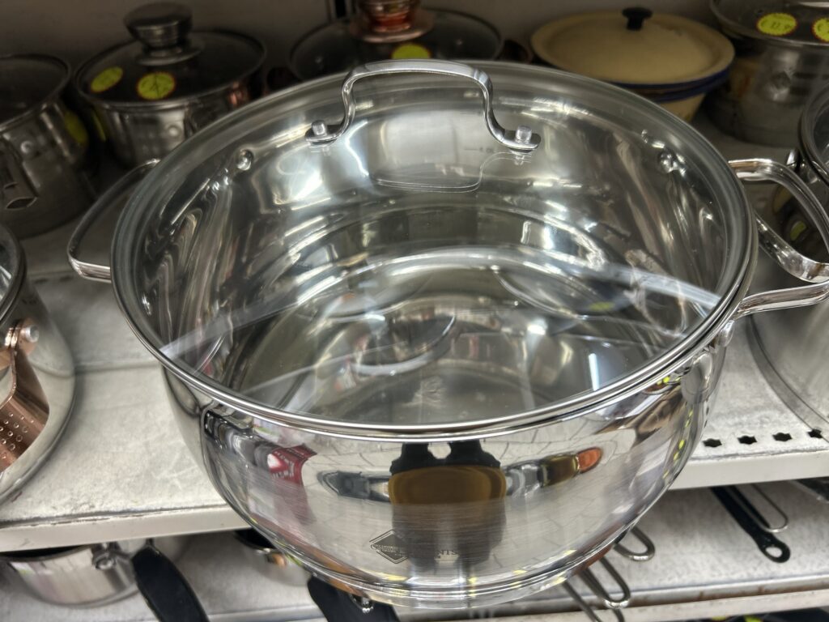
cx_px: 414
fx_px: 623
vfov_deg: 53.1
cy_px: 311
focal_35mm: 26
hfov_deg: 67.3
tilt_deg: -39.0
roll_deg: +4.8
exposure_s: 1/50
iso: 100
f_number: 1.5
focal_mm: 5.7
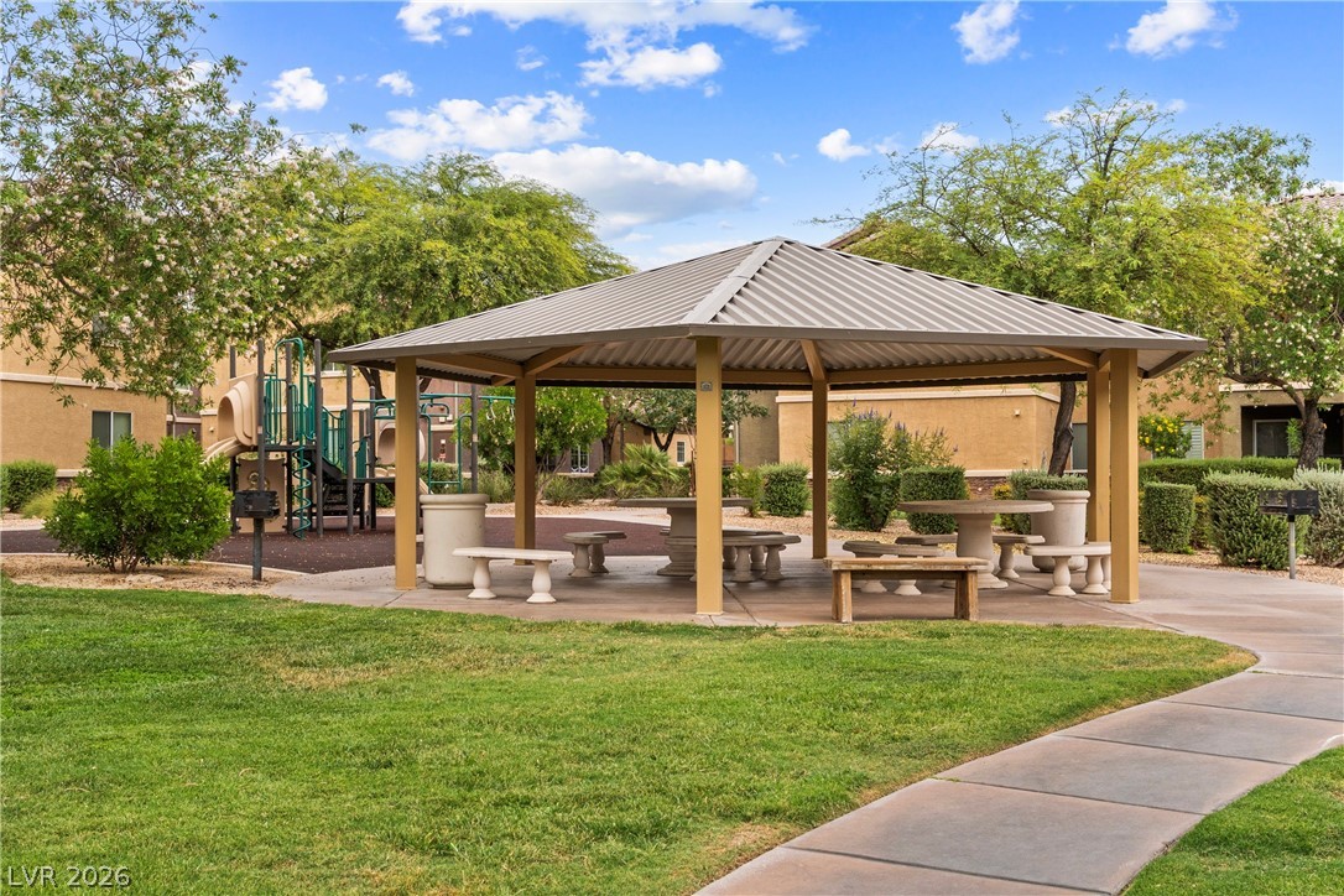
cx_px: 672
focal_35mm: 42
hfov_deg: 46.4
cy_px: 448
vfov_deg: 31.9
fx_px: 1568
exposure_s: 1/8000
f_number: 8
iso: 400
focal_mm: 28
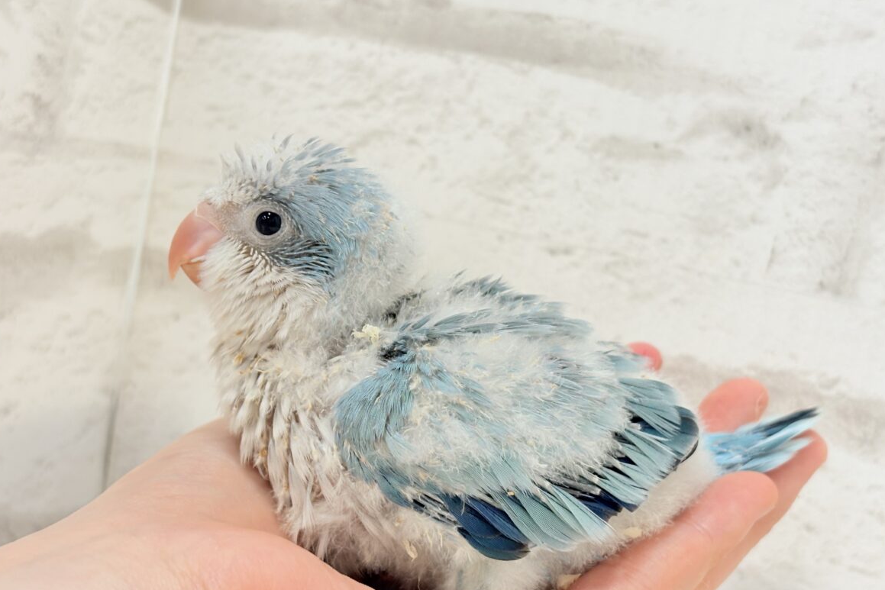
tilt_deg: -7.8
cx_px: 435
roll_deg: -9.7
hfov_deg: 35.6
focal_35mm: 56
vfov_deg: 24.2
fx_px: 1377
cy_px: 341
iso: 50
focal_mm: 5.96
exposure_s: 1/50
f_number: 1.6
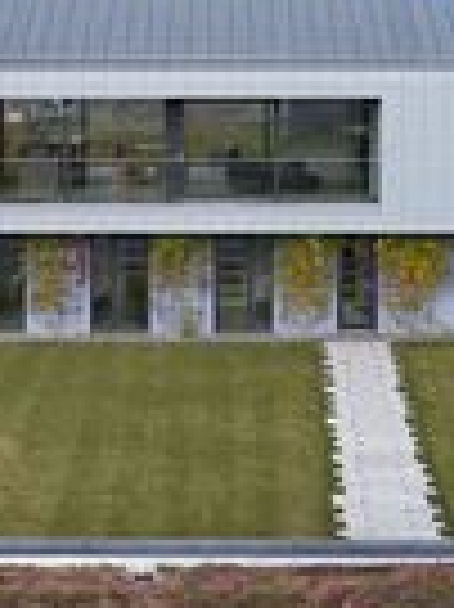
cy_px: 106
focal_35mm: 88
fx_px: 1541
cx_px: 166
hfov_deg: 16.7
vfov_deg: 21.9
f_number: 5
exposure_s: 1/240
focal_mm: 10.26
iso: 100
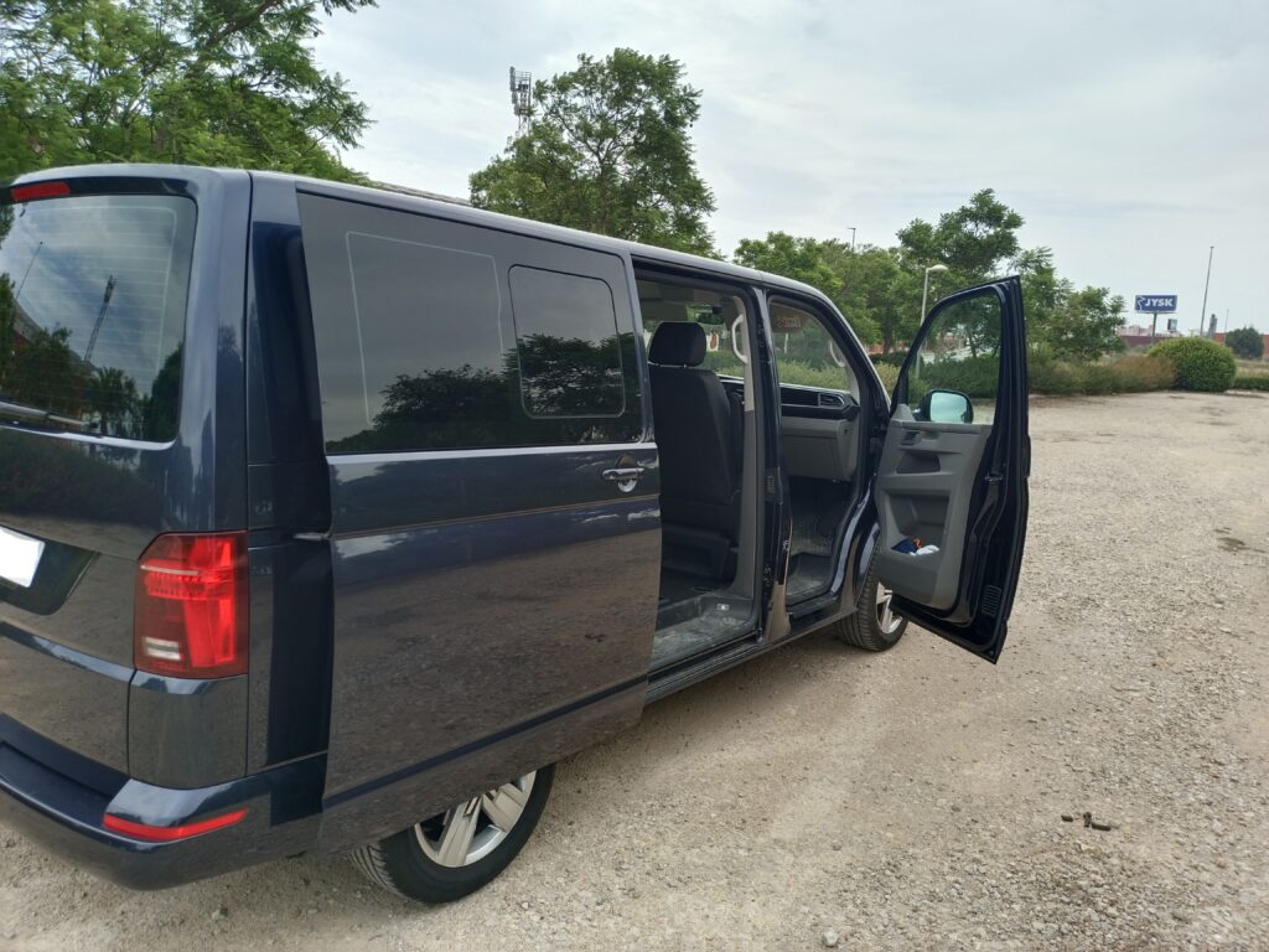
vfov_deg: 54.9
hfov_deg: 69.4
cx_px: 634
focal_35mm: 25
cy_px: 476
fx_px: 916
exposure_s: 1/230
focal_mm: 4.71
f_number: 1.79
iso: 100
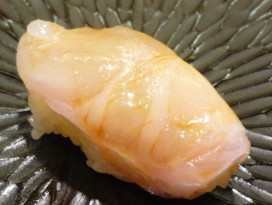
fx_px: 480
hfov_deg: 31.6
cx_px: 108
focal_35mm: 61
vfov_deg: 23.9
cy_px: 141
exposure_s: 1/30
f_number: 2.8
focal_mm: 5.5
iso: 320
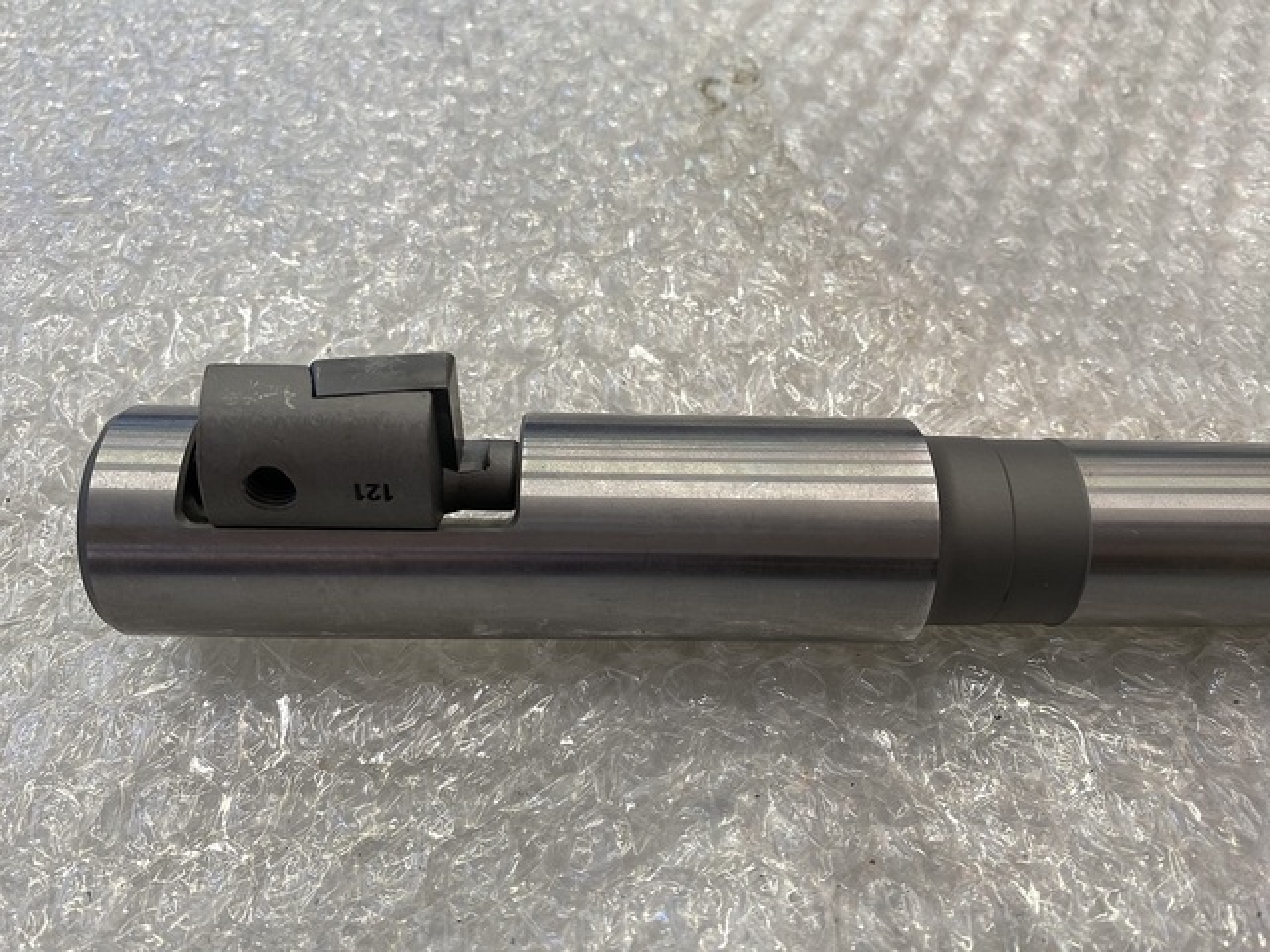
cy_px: 476
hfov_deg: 69.4
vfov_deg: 54.9
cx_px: 635
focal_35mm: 25
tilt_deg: -56.3
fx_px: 917
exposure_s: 1/121
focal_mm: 4.25
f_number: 1.8
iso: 100
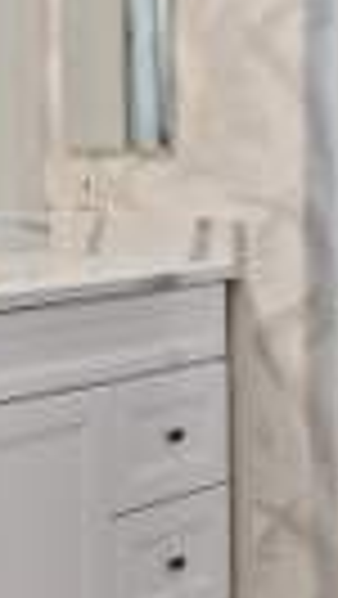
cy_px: 139
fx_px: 1145
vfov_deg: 28.8
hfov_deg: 15.2
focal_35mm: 72
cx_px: -207
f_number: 8
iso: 100
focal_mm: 19
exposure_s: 1
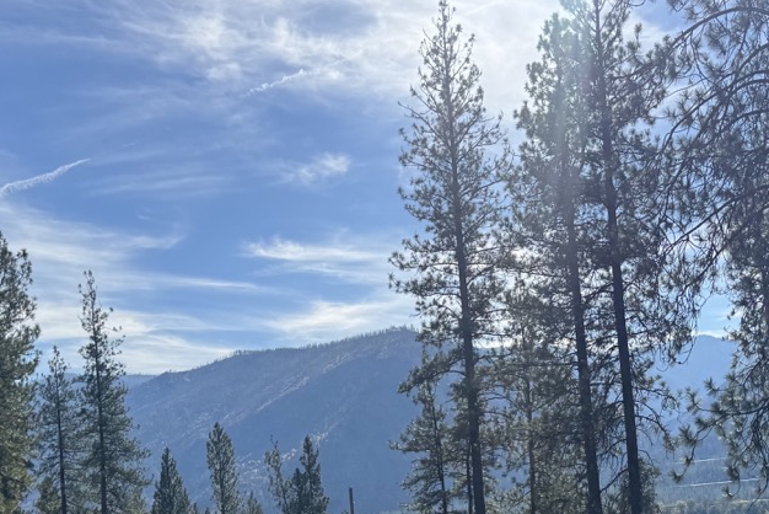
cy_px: 499
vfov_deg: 25.4
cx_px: 458
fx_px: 1090
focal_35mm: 51
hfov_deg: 38.7
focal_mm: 6.76
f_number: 1.78
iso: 80
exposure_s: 1/4310
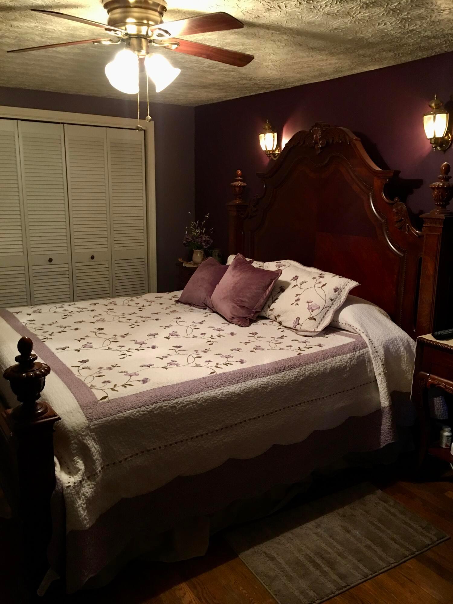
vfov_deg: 61.7
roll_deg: -1.4
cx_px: 226
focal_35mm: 29
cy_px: 302
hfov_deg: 48.2
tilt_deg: -11.3
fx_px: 506
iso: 100
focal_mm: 4.15
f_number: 2.2
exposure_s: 1/8
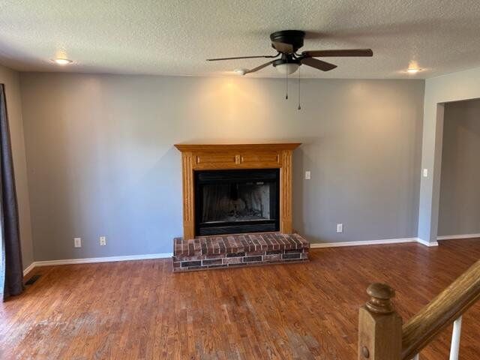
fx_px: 361
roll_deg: +0.5
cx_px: 240
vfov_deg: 53.1
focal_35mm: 26
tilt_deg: -7.3
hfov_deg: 67.3
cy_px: 180
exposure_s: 1/60
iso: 80
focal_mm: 5.7
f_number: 1.5
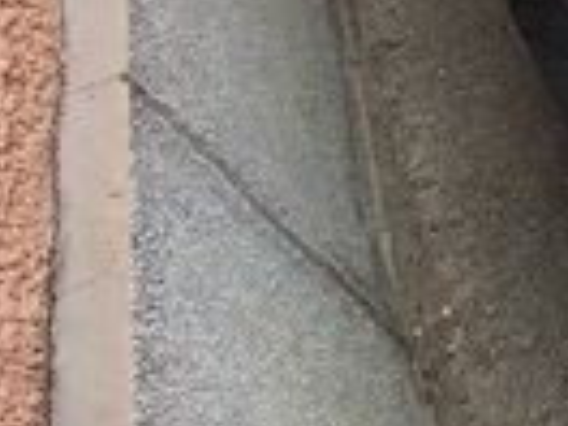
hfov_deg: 16.4
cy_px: -211
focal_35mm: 77
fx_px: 1263
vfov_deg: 17.3
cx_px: 1248
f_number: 2.2
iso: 50
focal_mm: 1.96
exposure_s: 1/210
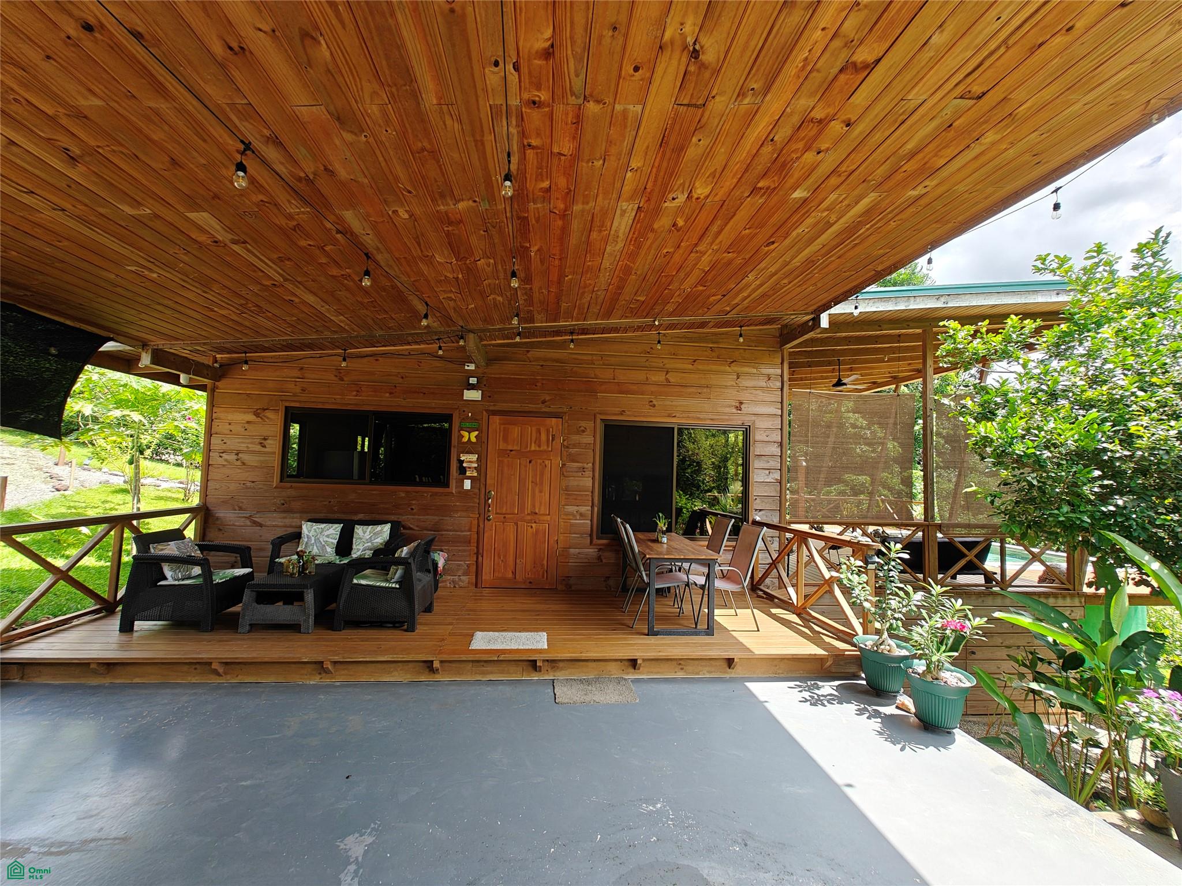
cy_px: 443
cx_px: 591
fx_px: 478
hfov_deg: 102.1
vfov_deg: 85.7
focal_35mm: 14
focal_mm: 2.62
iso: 64
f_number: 2.2
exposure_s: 1/288
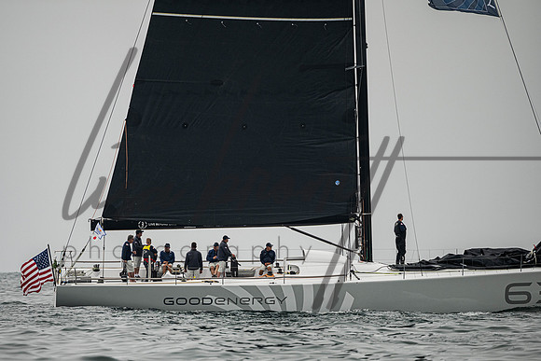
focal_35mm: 470
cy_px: 210
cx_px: 225
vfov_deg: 2.9
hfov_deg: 4.4
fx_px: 7063
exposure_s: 1/3200
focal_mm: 400
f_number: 5.6
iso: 500
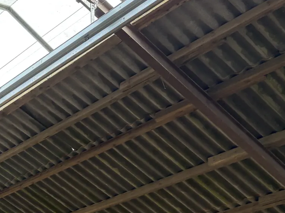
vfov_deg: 22.0
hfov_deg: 26.0
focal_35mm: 66
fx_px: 543
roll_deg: -7.1
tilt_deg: +29.7
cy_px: 167
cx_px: -65
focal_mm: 5.96
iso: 64
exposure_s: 1/121
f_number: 1.6
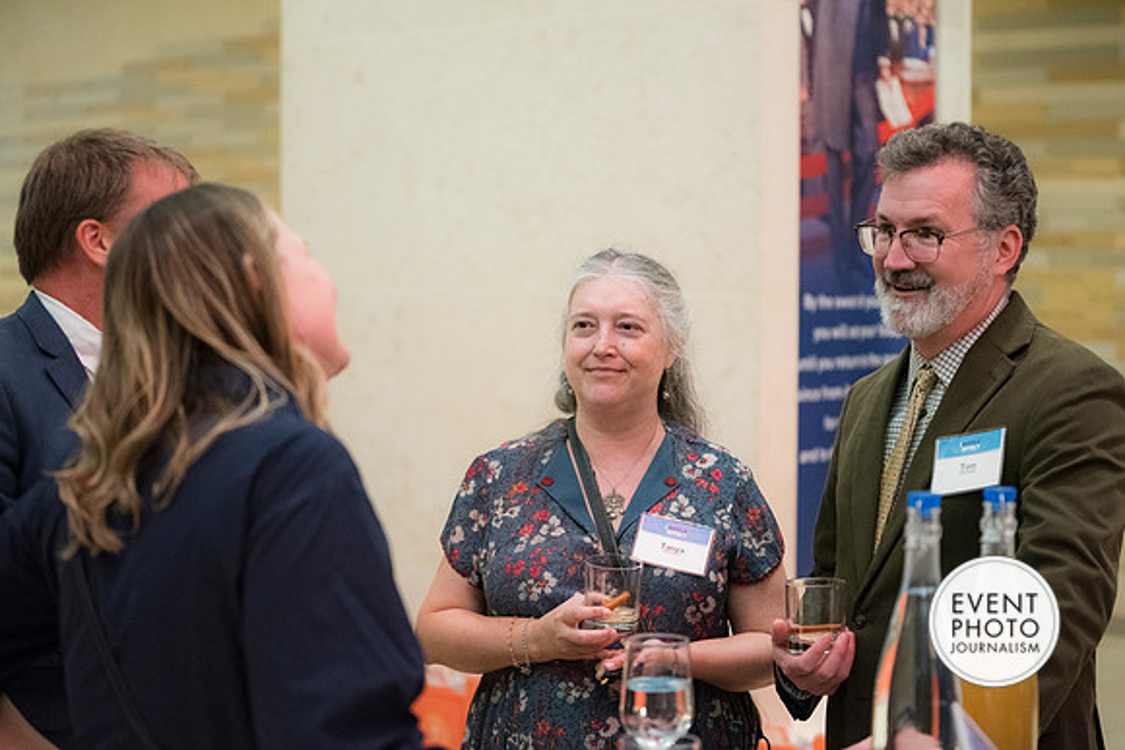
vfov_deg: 19.5
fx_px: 2188
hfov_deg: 28.8
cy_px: 375
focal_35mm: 70
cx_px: 562
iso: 6400
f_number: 2.8
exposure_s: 1/160
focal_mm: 70
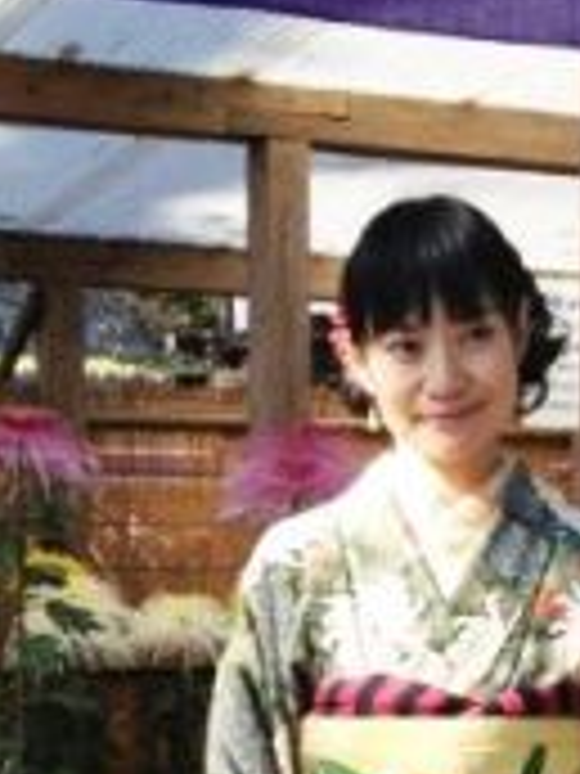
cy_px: 824
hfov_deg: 15.2
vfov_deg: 19.5
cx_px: 254
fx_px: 2167
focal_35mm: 97
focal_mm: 4.28
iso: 50
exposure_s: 1/445
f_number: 2.4
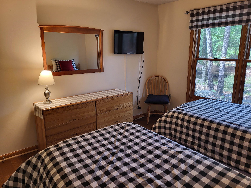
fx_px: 189
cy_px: 94
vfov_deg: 53.1
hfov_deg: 67.3
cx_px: 126
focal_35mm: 26
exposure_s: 1/40
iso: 200
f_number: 1.8
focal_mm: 5.4
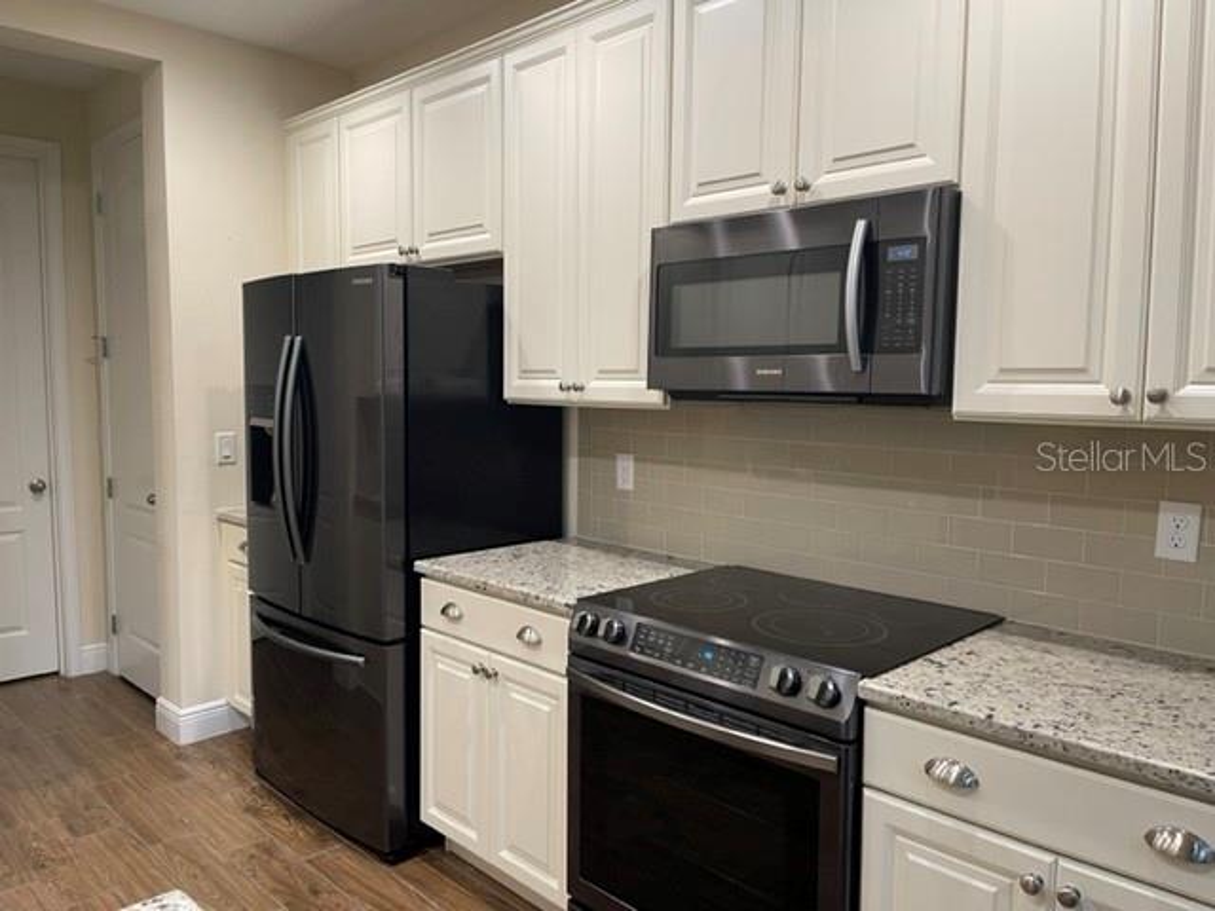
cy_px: 456
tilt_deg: -6.4
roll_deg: -0.5
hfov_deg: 67.3
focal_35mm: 26
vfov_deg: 53.1
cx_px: 608
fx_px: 913
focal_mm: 5.1
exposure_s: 1/60
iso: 100
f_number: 1.6
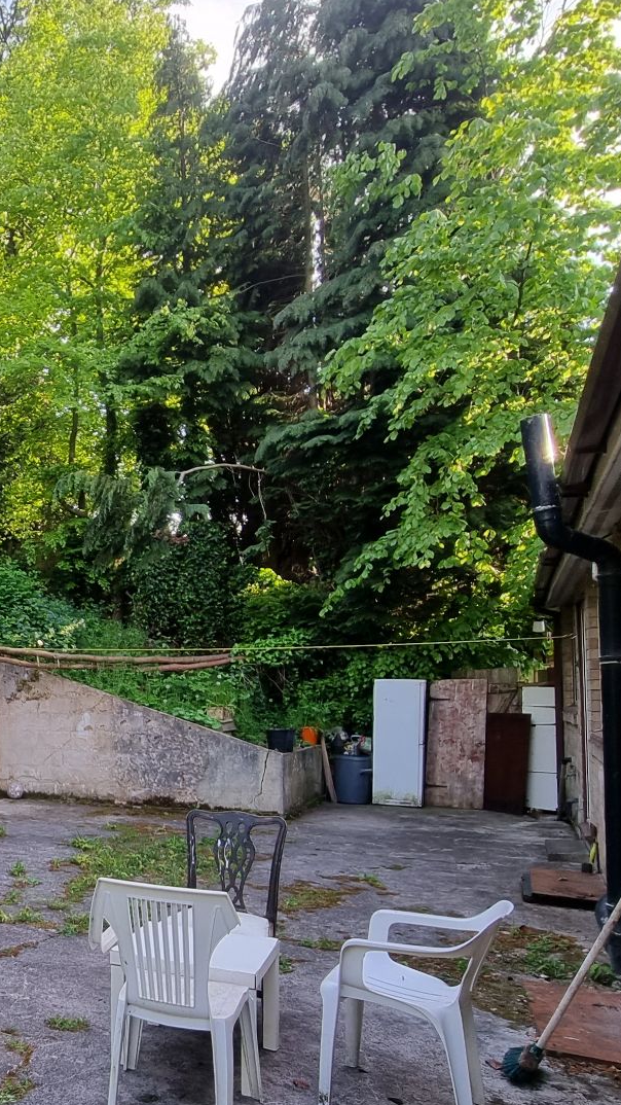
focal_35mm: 27
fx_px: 791
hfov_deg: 34.5
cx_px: -120
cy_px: 689
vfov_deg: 68.8
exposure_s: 1/142
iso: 50
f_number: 2.2
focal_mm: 2.2
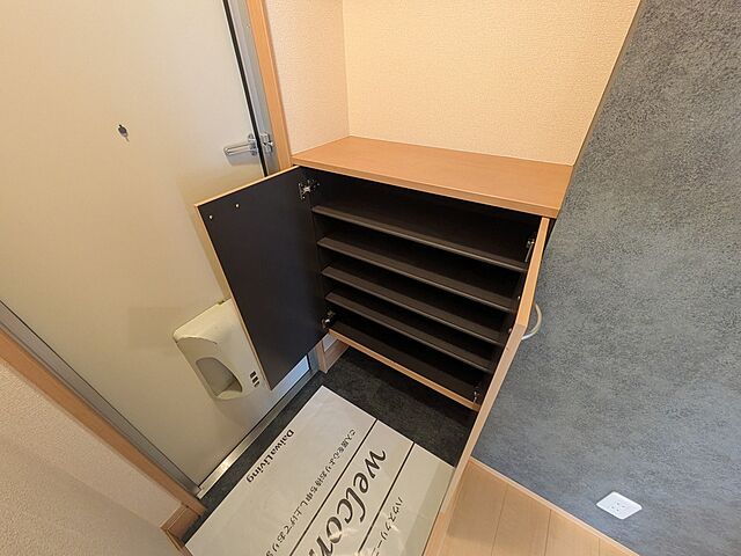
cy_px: 278
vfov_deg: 85.7
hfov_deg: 102.1
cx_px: 370
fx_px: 300
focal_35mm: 14
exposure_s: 1/24
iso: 313
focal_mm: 1.83
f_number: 2.2
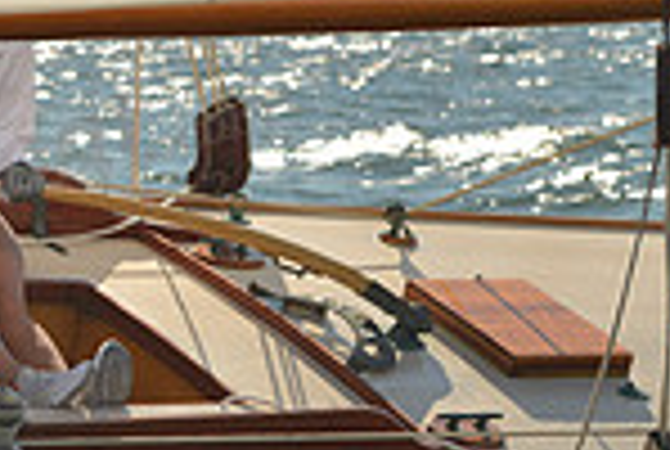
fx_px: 5072
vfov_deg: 5.1
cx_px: -589
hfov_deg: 7.3
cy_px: 475
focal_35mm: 272
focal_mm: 70
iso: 400
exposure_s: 1/1250
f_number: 6.3
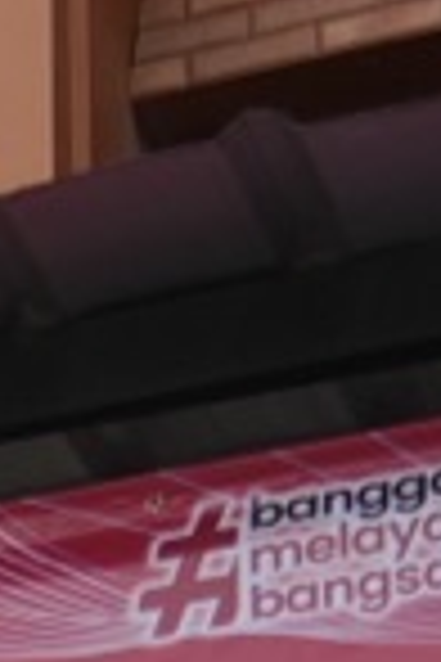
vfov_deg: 7.1
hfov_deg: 4.4
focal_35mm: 261
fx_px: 4795
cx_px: -1912
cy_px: 1891
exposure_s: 1/200
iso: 100
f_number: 4.5
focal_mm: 24
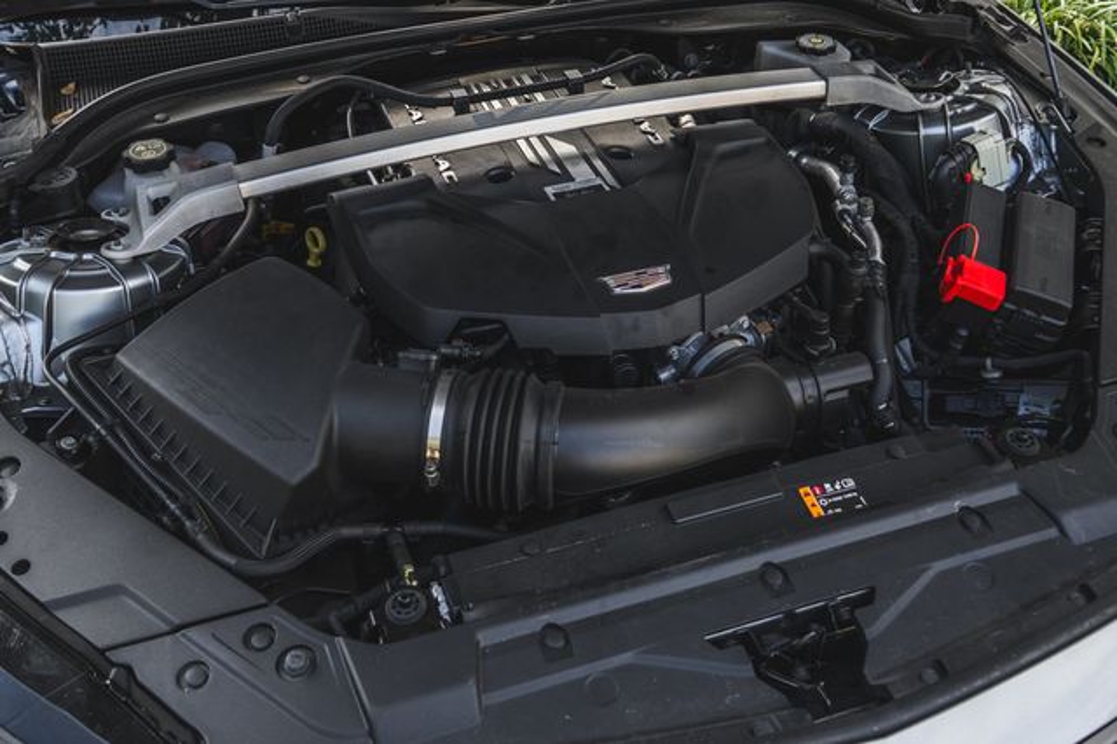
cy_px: 217
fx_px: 1254
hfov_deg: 48.0
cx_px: 561
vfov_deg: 32.6
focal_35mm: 40
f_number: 5
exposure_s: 1/200
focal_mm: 24
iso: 640
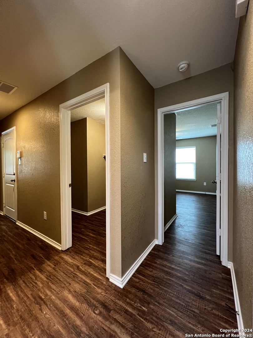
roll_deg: +0.3
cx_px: 126
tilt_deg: -0.9
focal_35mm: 13
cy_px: 169
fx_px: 127
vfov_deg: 106.2
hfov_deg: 89.9
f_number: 1.8
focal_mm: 1.57
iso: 640
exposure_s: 1/60
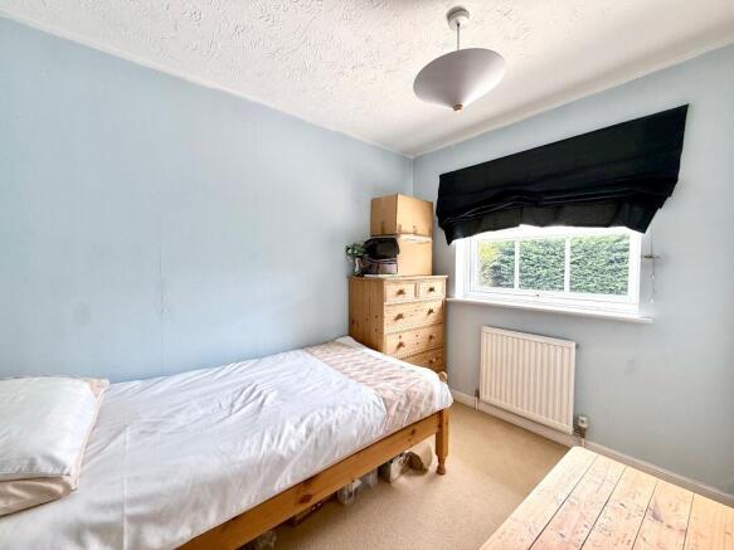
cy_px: 275
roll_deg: +0.1
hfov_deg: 102.1
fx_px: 297
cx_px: 367
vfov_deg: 85.7
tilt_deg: -1.9
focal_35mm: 14
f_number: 2.2
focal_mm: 2.22
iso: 100
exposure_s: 1/99
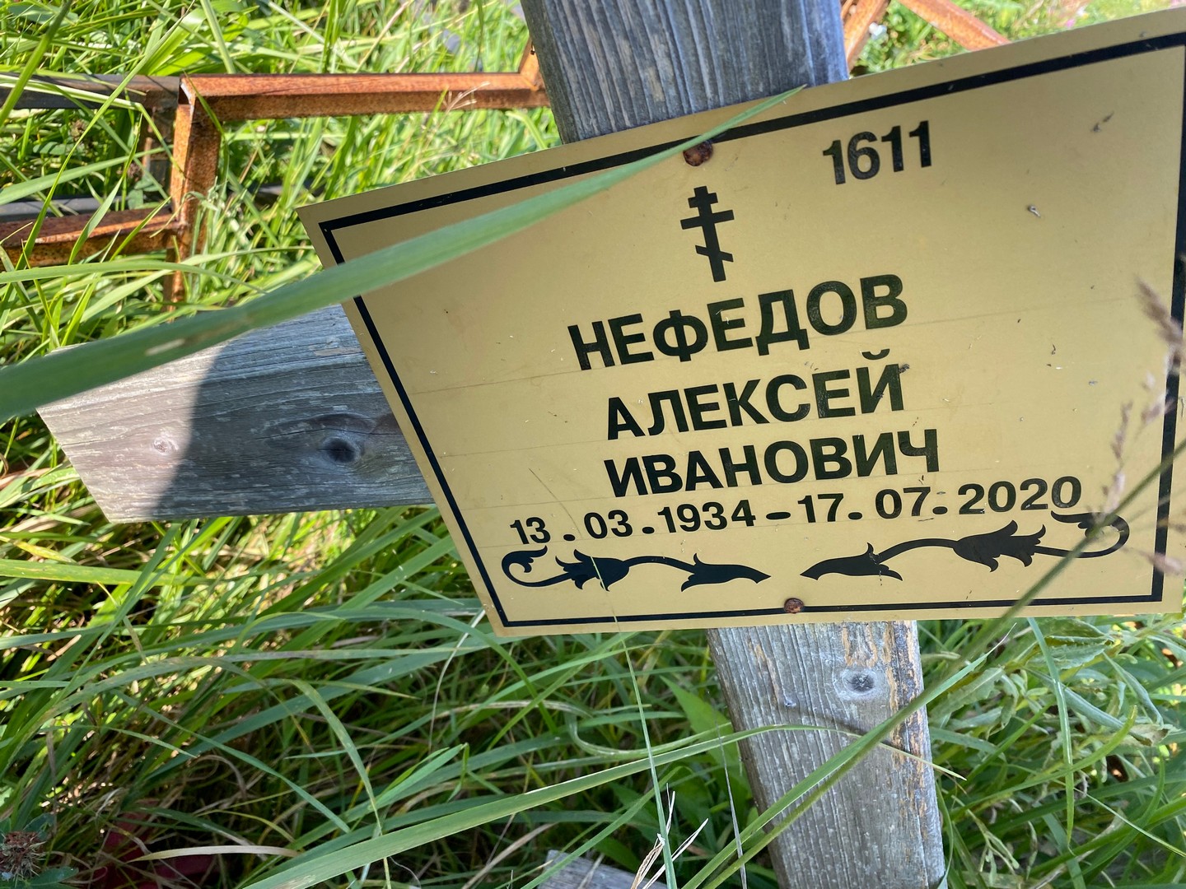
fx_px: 891
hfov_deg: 67.3
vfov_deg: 53.1
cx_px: 593
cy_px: 444
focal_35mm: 26
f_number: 1.8
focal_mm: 4.25
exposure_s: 1/424
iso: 32
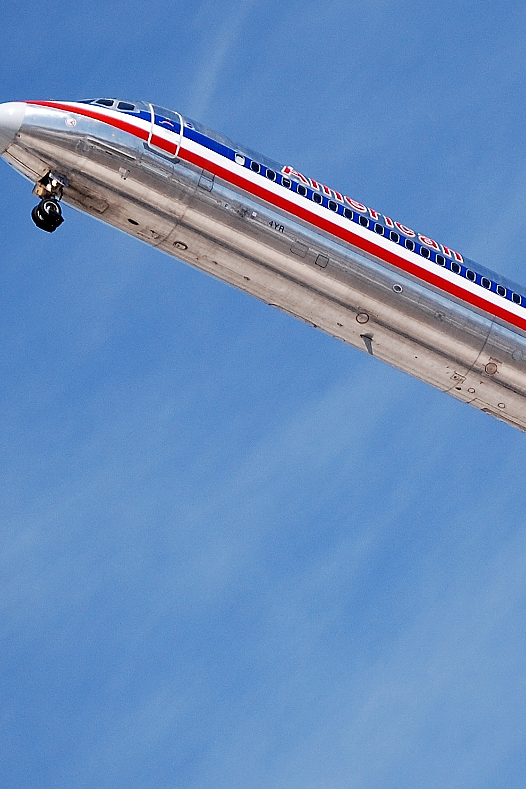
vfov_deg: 5.0
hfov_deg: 3.3
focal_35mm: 411
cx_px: 515
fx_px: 9014
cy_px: 385
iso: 125
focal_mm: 105
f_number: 4.8
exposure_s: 1/1000
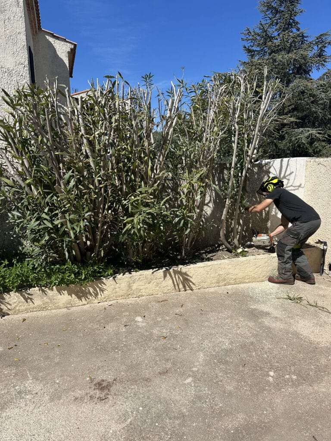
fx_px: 306
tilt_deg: -9.7
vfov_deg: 71.6
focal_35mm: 24
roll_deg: +1.6
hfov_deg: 56.8
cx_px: 166
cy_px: 220
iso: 80
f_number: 1.78
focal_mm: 6.86
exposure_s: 1/6211
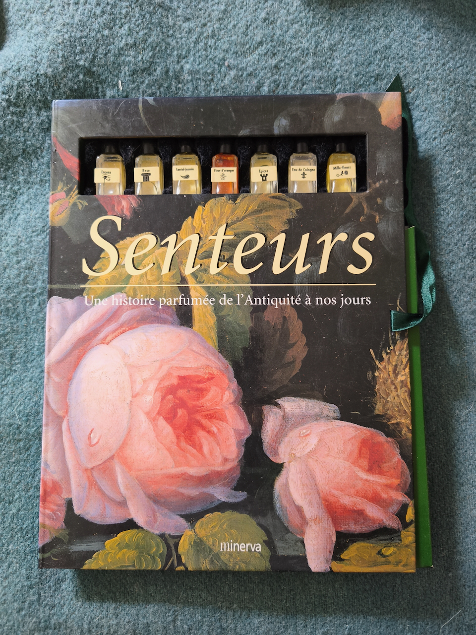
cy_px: 318
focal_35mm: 23
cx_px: 238
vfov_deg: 73.9
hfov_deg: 58.9
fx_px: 422
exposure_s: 1/33.3
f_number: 1.7
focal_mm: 5.35
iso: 640
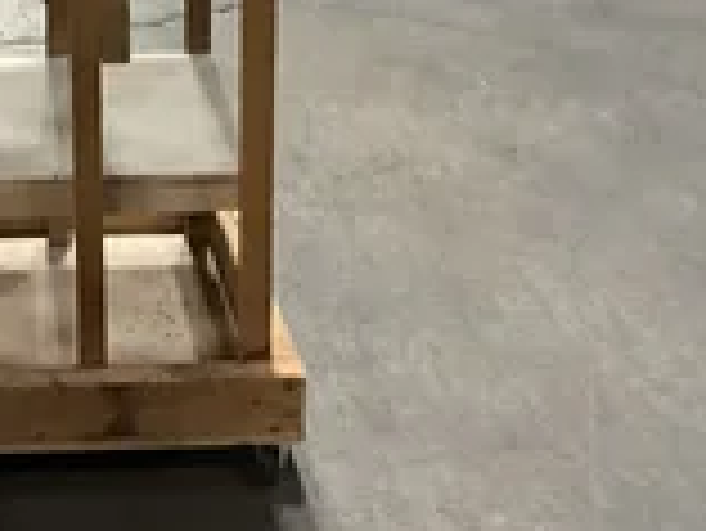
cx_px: -22
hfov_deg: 24.9
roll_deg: +0.9
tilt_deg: -19.1
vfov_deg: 18.7
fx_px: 1510
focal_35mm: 74
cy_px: -135
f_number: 1.8
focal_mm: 3
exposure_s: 1/40
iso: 320
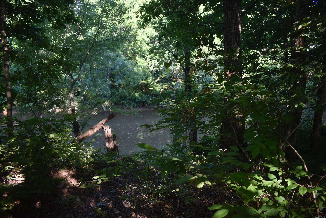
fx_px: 244
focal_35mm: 27
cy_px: 109
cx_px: 163
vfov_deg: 47.9
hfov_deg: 67.4
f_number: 3.5
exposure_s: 1/250
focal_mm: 18
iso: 450
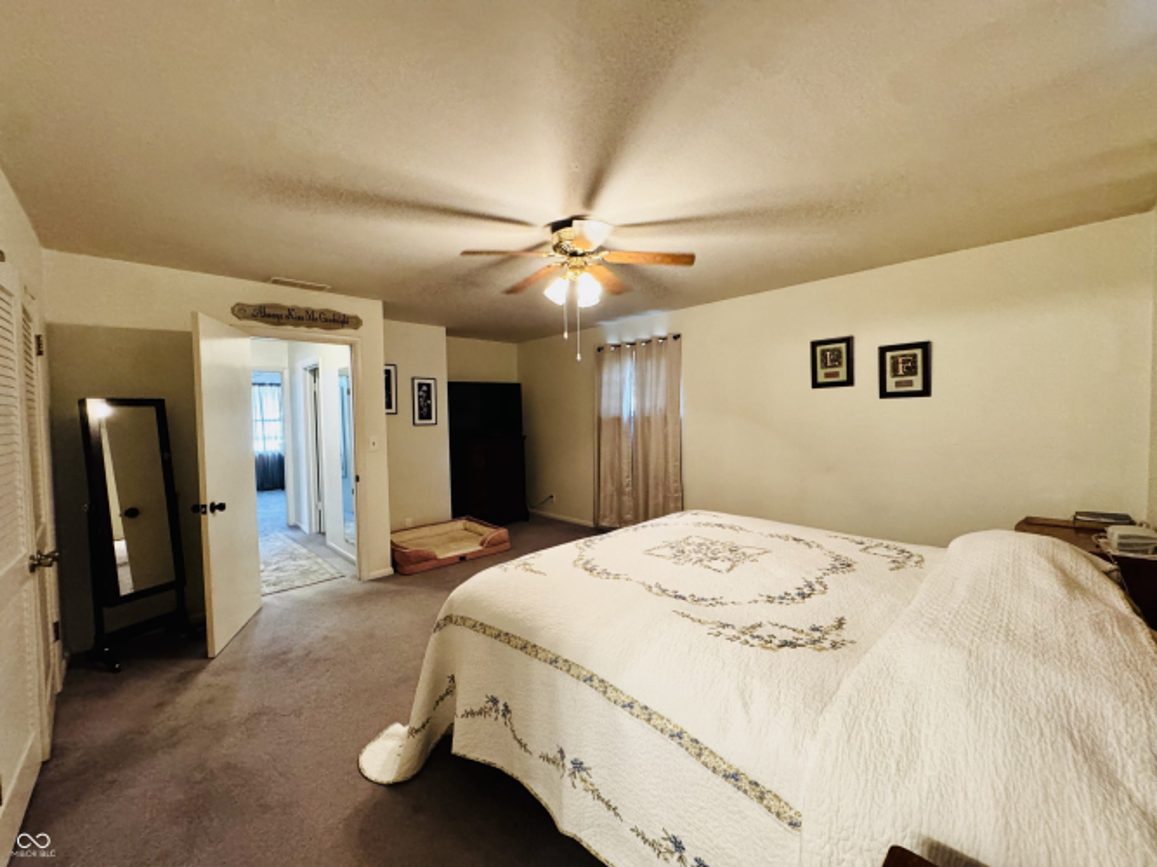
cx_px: 578
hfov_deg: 102.1
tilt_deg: -2.4
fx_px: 468
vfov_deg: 85.7
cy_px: 434
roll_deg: +0.8
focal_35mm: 14
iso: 800
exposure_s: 1/60
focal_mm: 2.22
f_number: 2.2
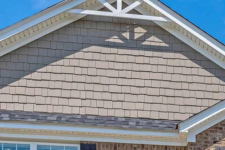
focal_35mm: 83
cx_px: 260
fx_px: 519
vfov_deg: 15.2
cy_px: 226
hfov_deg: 22.8
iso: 400
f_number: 7.1
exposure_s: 1/8000
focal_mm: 19
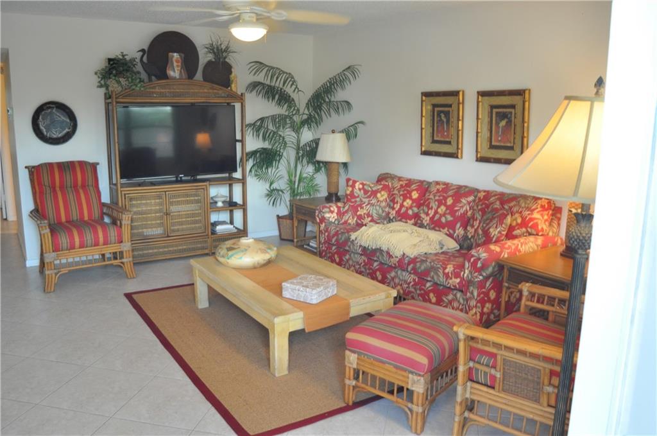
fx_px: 547
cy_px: 218
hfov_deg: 62.0
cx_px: 328
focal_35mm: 30
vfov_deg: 43.5
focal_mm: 20
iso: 800
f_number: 4
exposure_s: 1/60
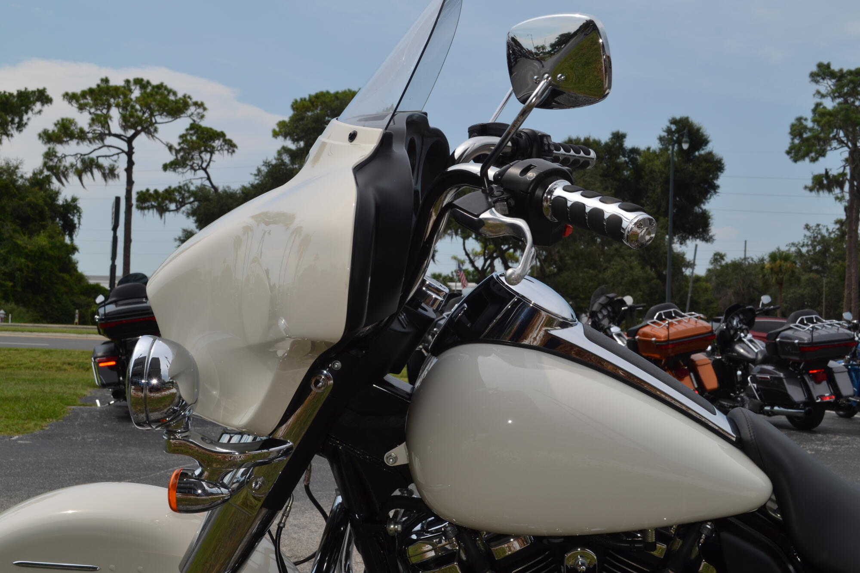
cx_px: 430
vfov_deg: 28.1
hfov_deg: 41.1
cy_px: 286
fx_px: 1146
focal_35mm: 48
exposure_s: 1/200
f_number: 11
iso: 100
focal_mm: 32
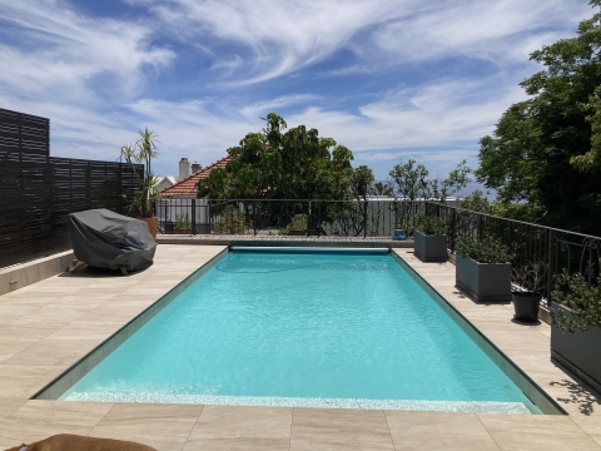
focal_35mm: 28
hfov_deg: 63.4
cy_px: 226
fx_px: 486
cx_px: 300
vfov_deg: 49.7
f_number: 1.8
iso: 20
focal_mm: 3.99
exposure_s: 1/4808
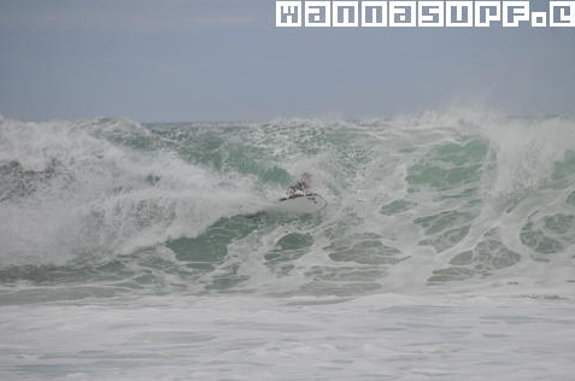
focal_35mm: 346
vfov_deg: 4.0
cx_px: 319
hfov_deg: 6.0
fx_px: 5515
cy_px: 215
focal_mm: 200
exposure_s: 1/2000
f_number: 5.6
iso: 200
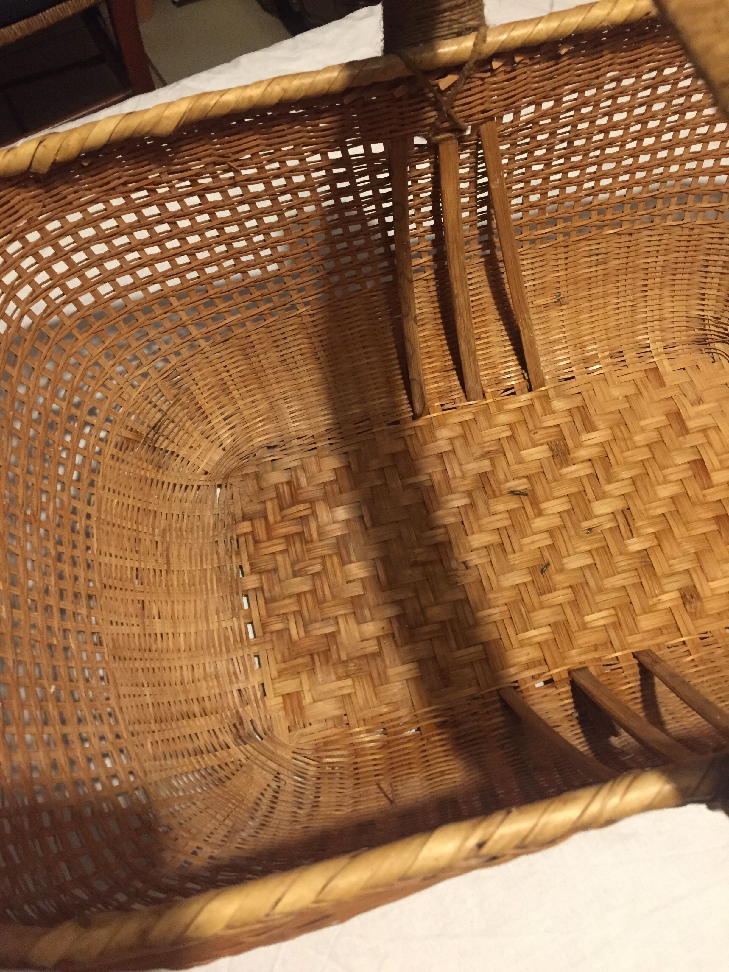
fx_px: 814
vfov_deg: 61.7
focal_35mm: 29
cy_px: 486
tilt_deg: -62.6
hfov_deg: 48.2
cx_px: 364
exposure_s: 1/17
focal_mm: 4.15
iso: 320
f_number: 2.2
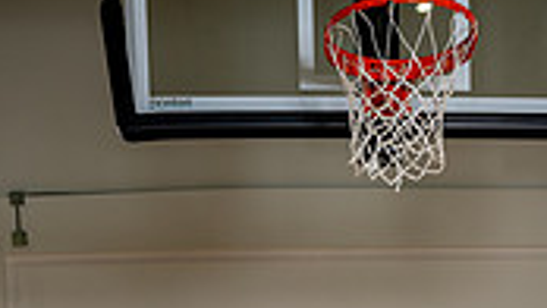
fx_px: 1059
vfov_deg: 13.3
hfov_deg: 28.9
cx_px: 340
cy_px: 682
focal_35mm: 73
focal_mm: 27
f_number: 7.1
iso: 250
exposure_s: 1/250
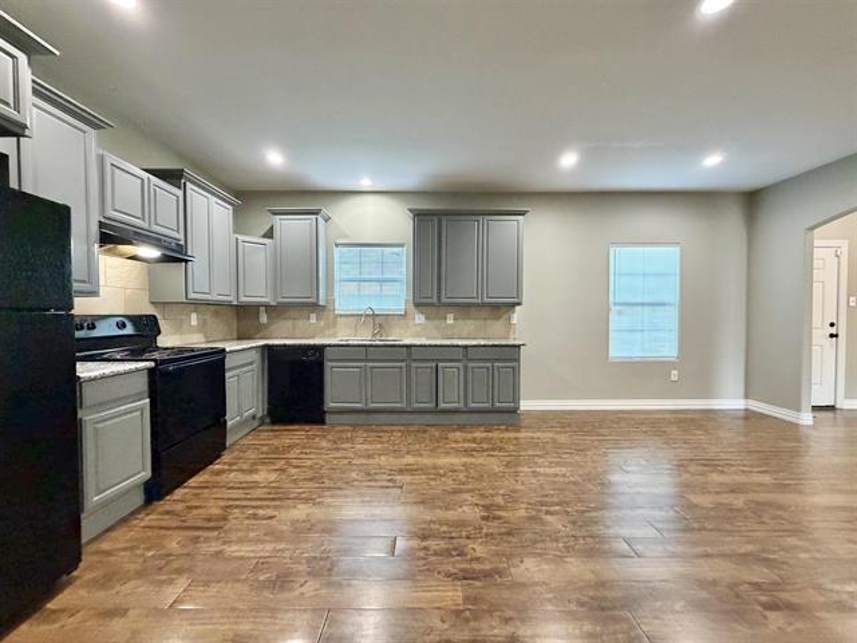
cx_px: 428
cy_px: 322
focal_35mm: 14
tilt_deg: -0.5
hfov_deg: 102.1
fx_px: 347
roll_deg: +0.5
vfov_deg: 85.7
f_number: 2.2
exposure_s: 1/60
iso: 500
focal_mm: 2.22
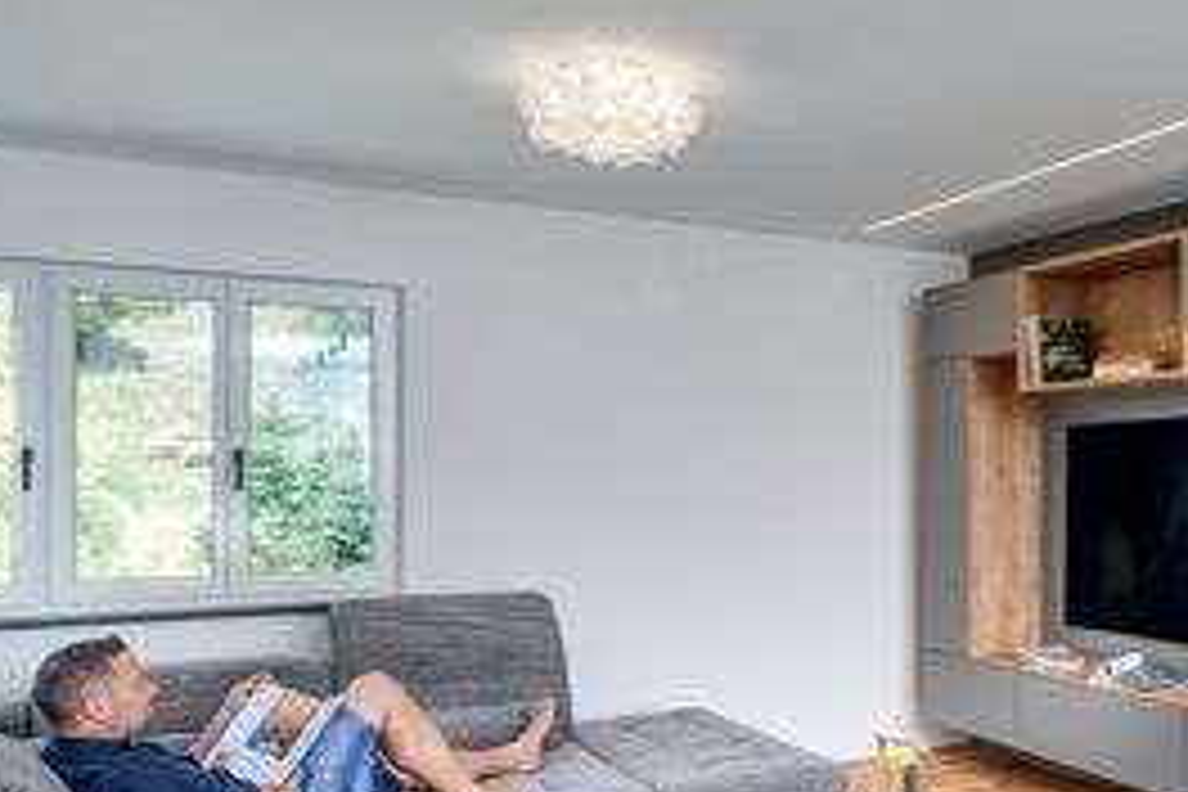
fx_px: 1188
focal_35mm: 36
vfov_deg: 36.0
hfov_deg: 51.2
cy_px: 603
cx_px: 868
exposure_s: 1/30
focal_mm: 22
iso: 200
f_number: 9
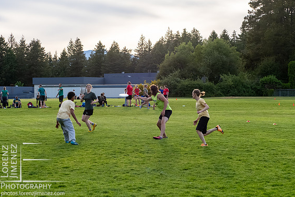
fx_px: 910
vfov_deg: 12.3
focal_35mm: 111
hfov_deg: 18.4
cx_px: 145
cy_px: 111
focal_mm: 52
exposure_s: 1/1000
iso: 1600
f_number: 5.6
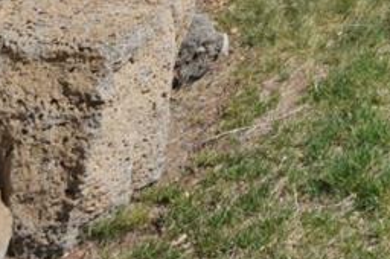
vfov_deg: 11.5
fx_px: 952
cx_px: 739
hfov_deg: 17.7
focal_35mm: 88
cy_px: -434
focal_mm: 10
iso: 250
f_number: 4
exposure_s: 1/1600
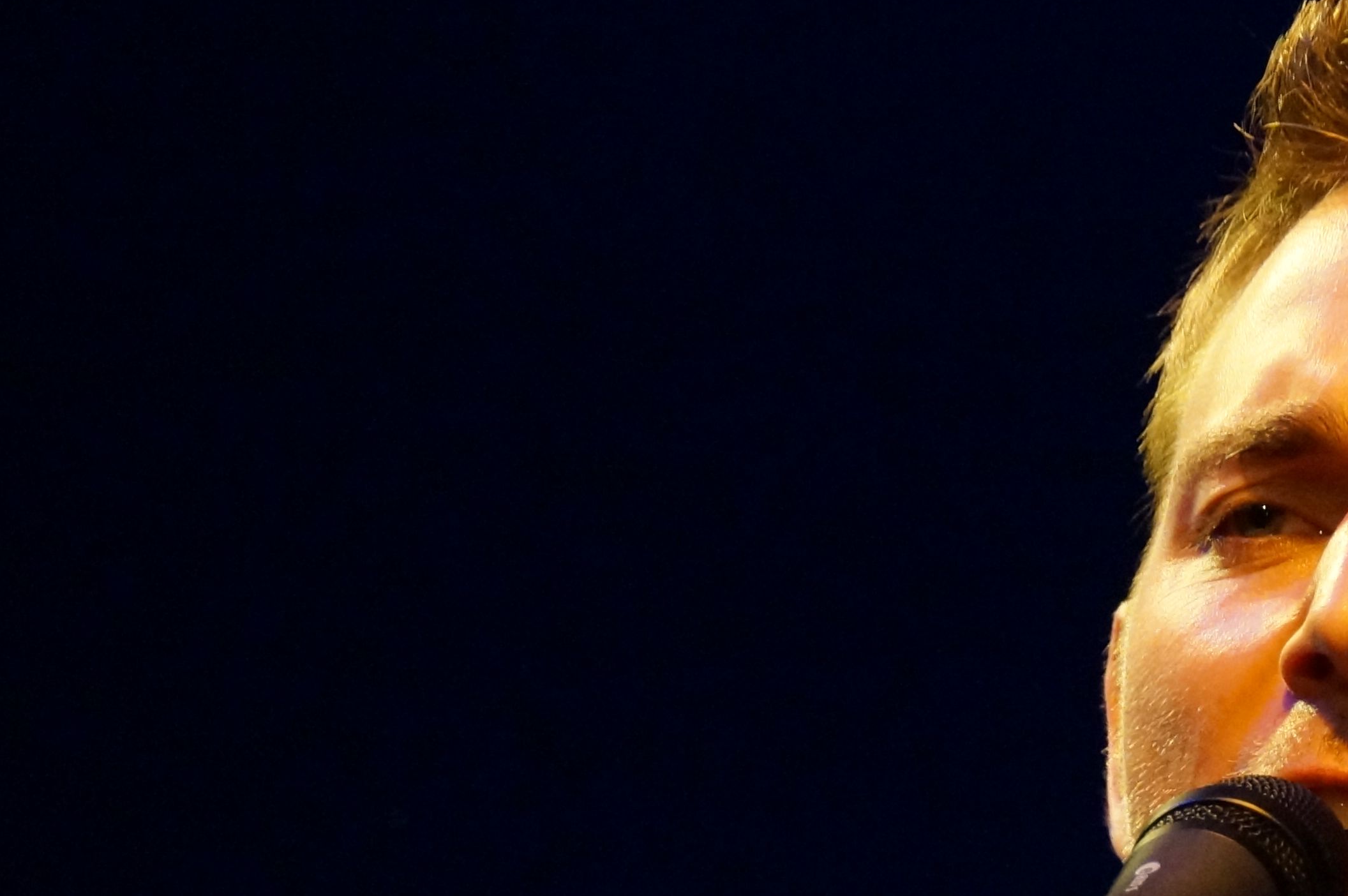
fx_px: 32620
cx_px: 1383
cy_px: 893
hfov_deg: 2.4
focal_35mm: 872
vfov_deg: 1.6
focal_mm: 250
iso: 3200
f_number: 6.3
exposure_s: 1/100
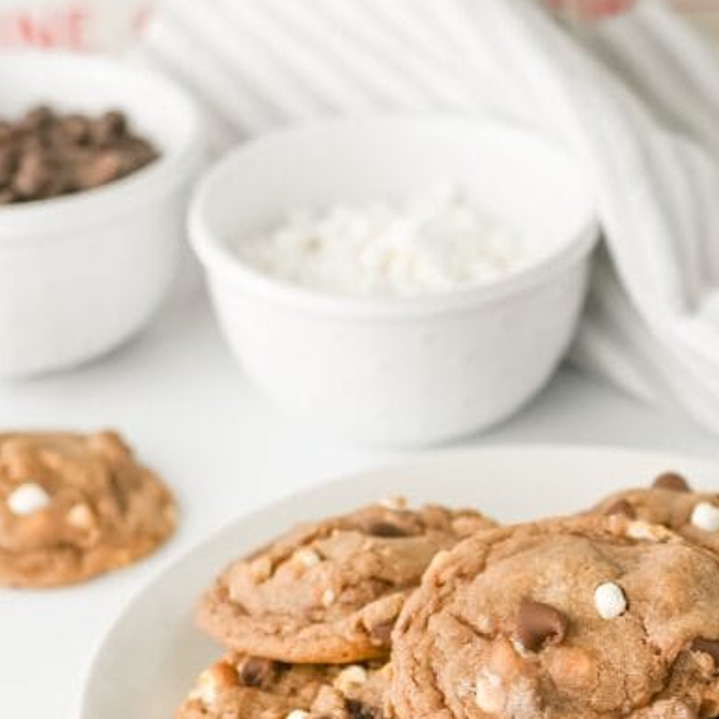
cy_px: 558
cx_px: 604
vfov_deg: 15.3
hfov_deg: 15.3
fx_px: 2655
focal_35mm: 113
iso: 160
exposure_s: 1/100
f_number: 4.5
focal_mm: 50
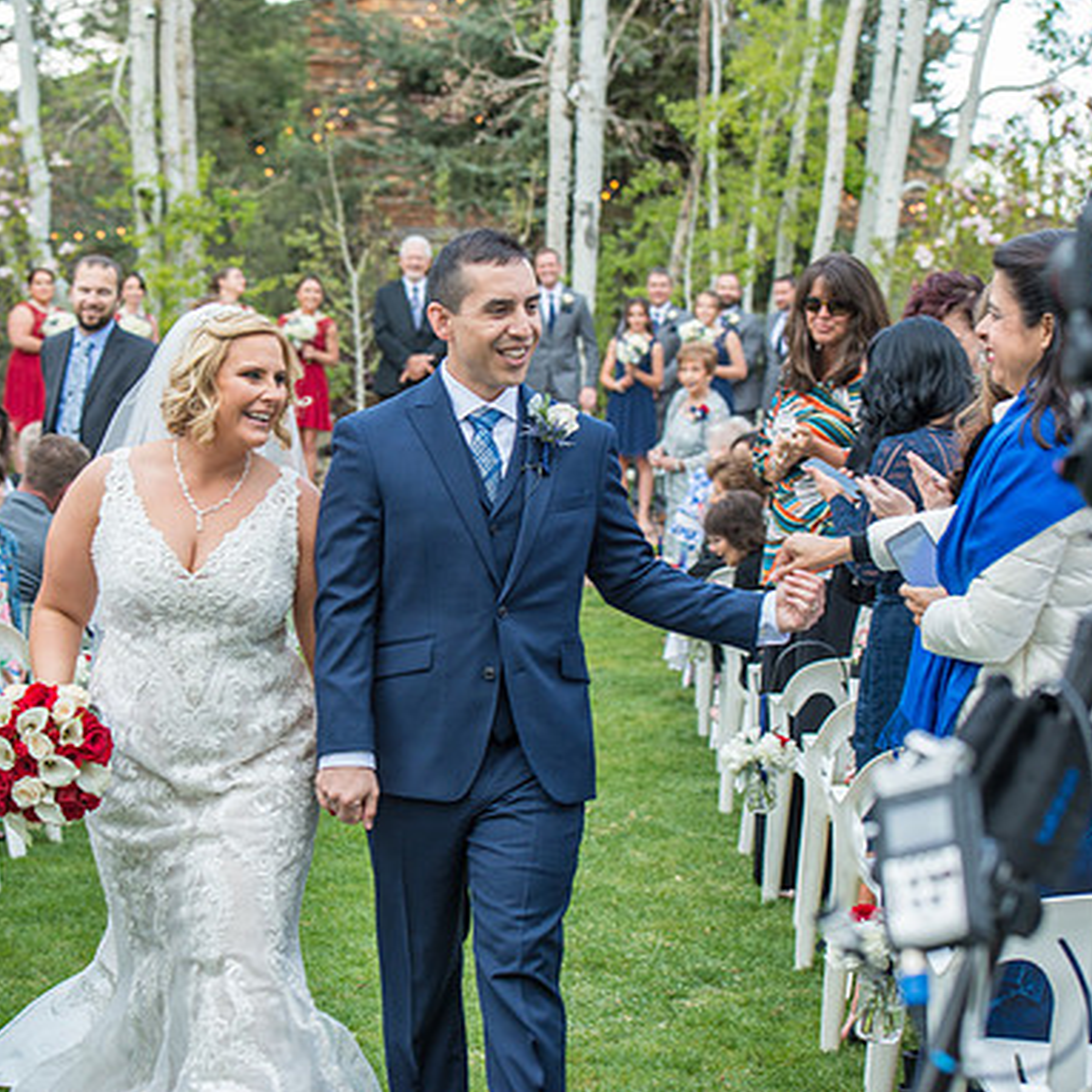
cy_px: 546
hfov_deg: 19.3
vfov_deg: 19.3
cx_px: 431
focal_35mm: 90
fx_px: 3212
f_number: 5
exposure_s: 1/200
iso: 400
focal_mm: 70
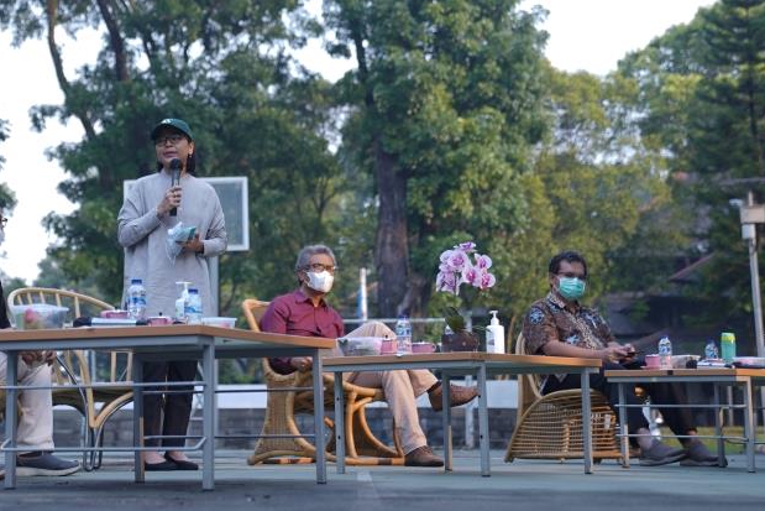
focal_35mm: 86
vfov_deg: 15.9
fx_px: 1828
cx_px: 175
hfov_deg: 23.4
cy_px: 185
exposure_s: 1/160
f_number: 2.8
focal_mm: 52
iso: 80
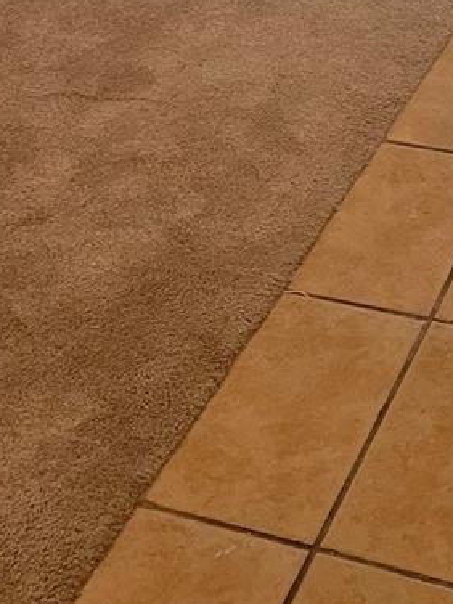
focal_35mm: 83
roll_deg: +3.4
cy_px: -262
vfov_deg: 20.6
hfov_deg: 17.5
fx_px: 1448
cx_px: 397
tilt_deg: -15.0
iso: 100
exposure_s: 1/60
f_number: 1.6
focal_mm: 4.2
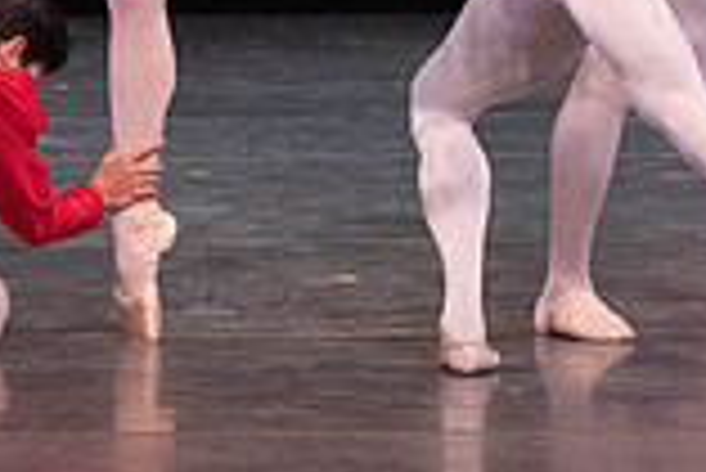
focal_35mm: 1107
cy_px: -344
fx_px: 21729
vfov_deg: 1.2
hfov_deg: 1.9
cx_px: 184
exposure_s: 1/500
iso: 16000
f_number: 11
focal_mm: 300
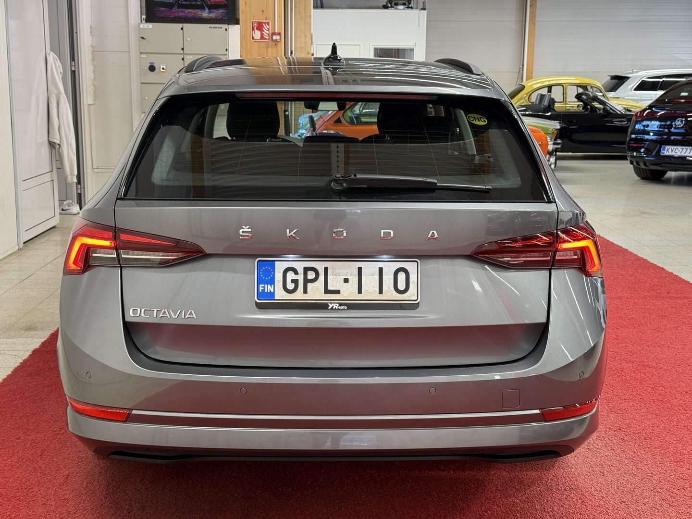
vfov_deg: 30.3
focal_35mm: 48
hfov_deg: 39.7
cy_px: 260
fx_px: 960
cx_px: 346
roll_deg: -0.7
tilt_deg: -10.1
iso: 100
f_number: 1.78
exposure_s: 1/50
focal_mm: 6.76
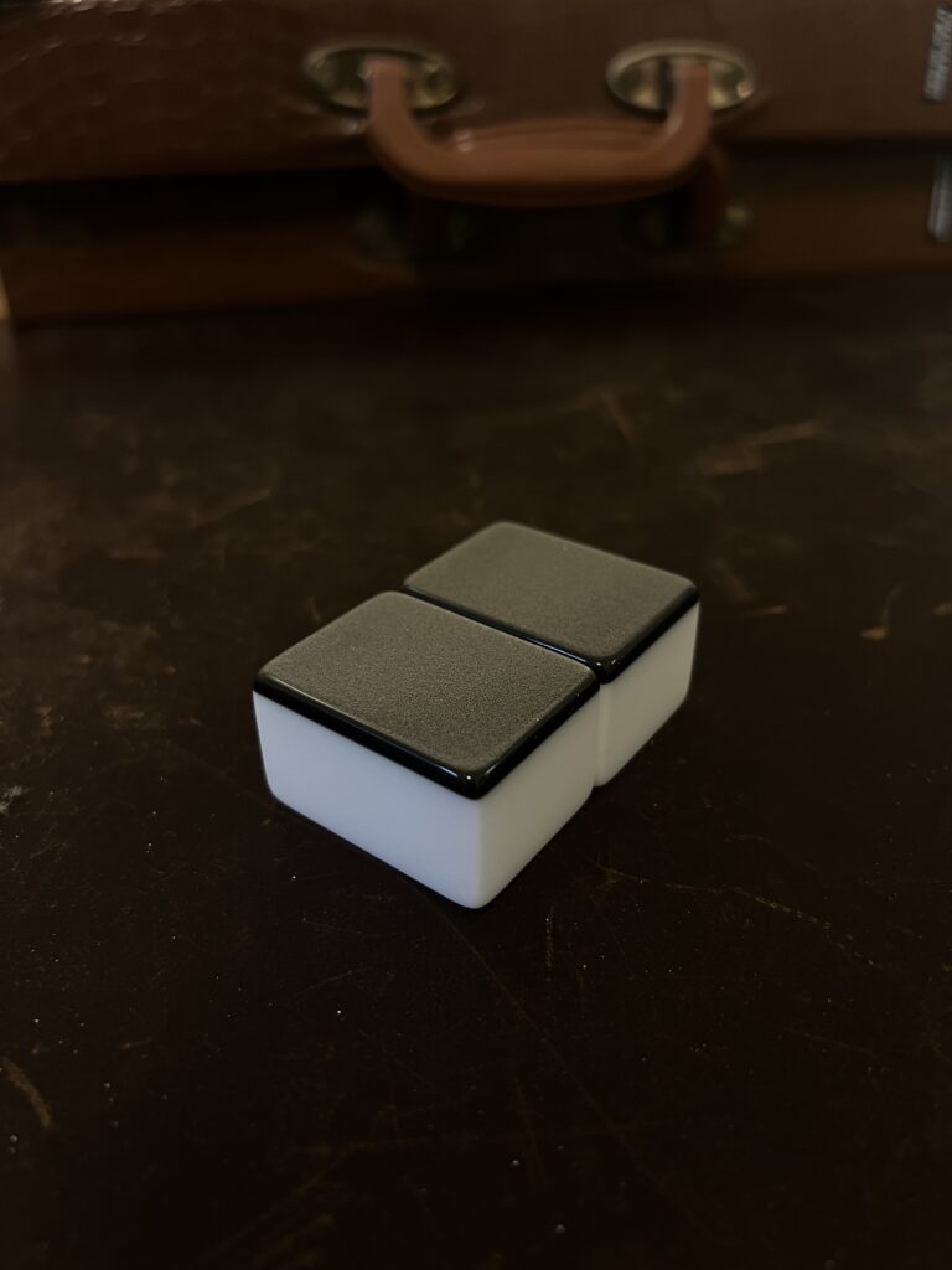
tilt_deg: -33.0
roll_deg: +0.3
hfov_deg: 53.1
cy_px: 635
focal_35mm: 26
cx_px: 476
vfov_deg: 67.3
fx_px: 953
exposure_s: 1/50
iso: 250
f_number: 1.5
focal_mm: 5.7
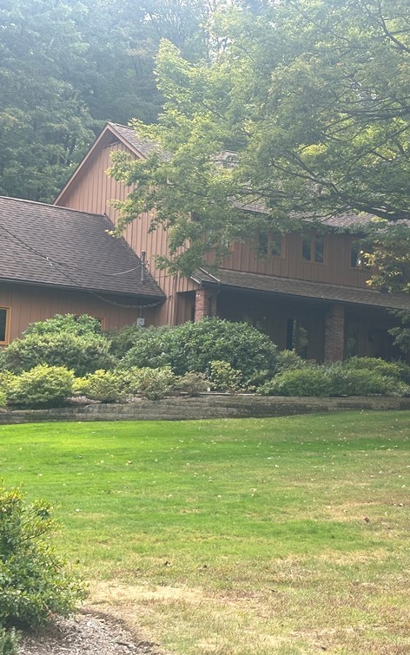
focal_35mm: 69
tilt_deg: +5.6
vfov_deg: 29.8
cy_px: 325
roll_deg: -2.1
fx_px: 1233
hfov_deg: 18.7
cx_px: 321
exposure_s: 1/460
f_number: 1.78
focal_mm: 6.86
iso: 64
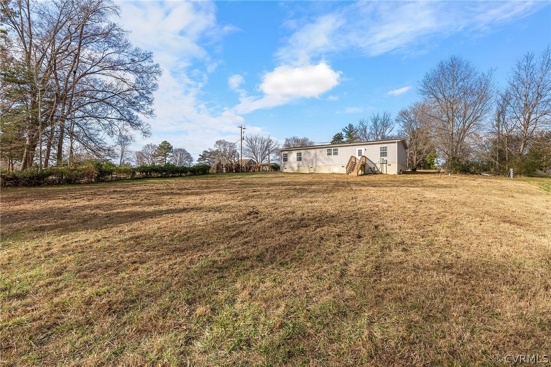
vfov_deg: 70.5
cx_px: 276
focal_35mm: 17
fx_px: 260
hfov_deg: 93.3
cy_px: 184
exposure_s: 1/400
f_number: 8
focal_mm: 17
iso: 800
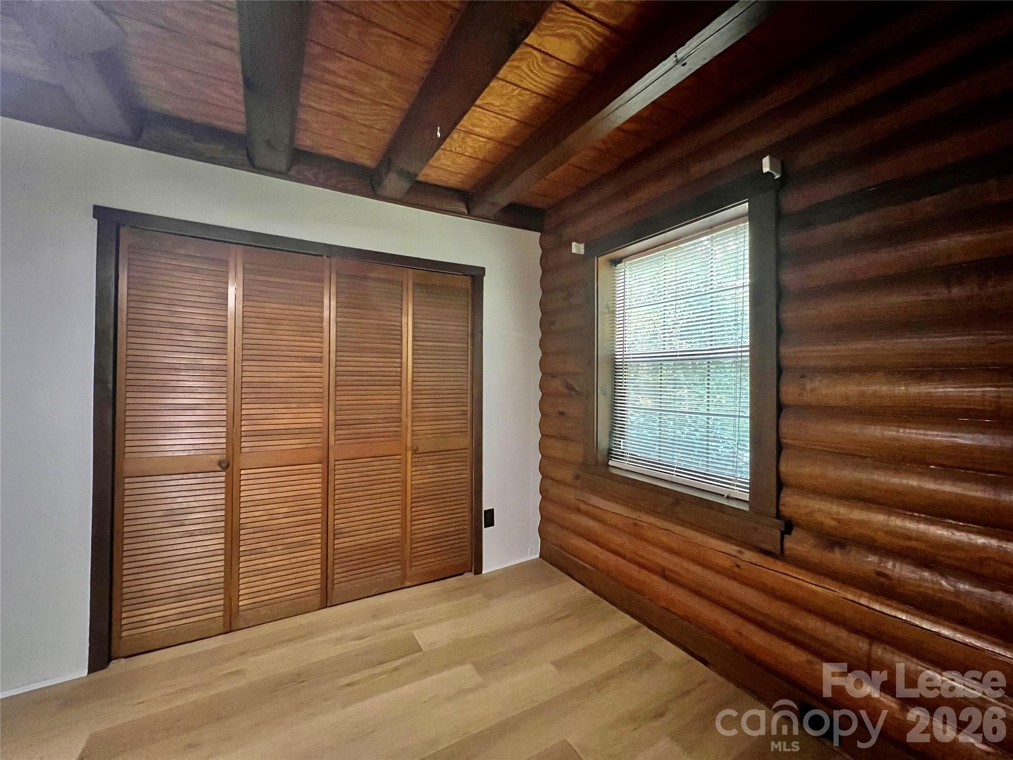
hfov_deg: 106.2
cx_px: 506
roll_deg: -0.4
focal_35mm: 13
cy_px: 380
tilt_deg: +0.0
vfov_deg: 89.9
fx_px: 380
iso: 1000
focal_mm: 1.57
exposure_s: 1/52
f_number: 1.8
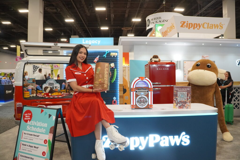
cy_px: 80
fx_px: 188
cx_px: 120
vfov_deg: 46.2
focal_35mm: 28
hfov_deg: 65.1
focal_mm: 18.8
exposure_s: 1/160
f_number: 4
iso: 2000
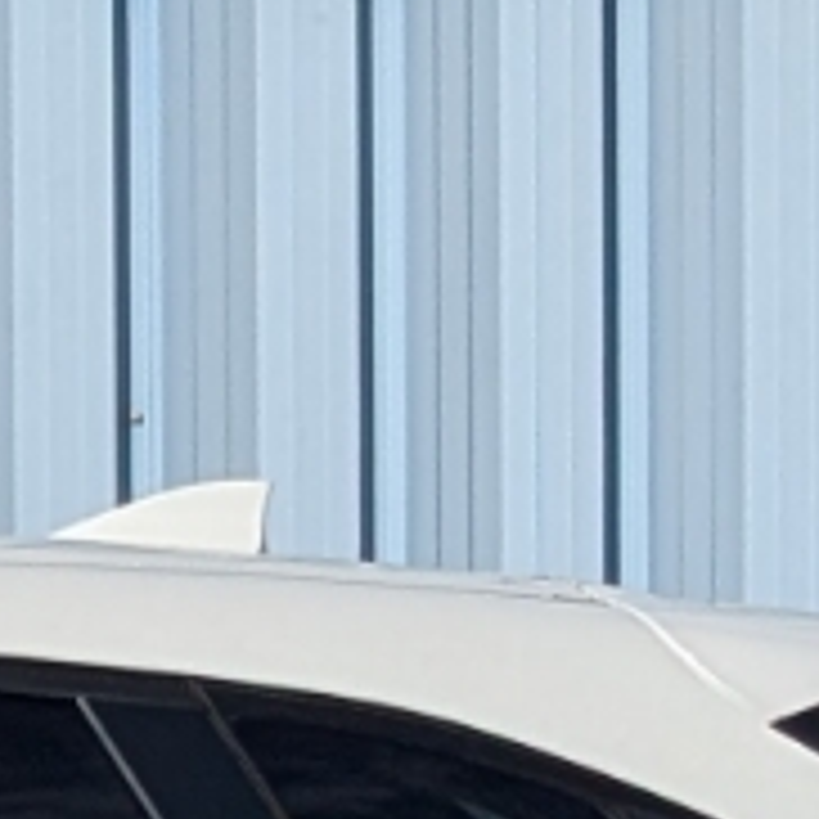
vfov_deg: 4.6
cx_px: -1395
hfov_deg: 4.5
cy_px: 1431
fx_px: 10199
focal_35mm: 381
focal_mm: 6.9
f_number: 1.68
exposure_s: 1/2012
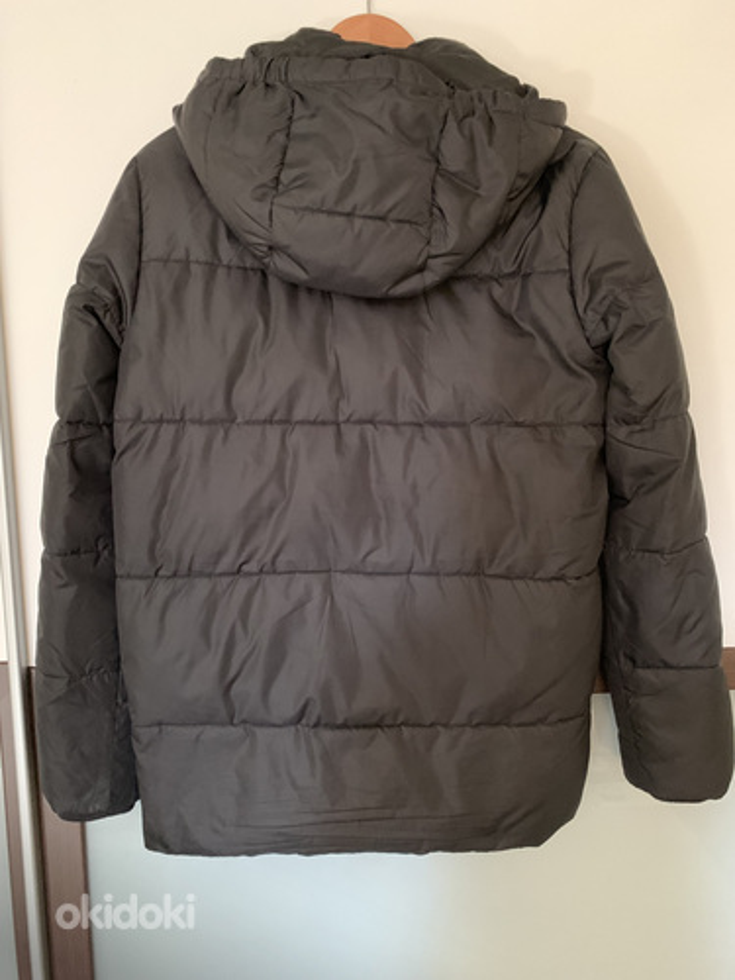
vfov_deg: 67.3
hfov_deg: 53.1
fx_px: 736
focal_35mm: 26
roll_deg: +1.2
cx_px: 368
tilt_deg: -5.7
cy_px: 490
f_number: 1.8
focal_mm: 4.25
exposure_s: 1/30
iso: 800
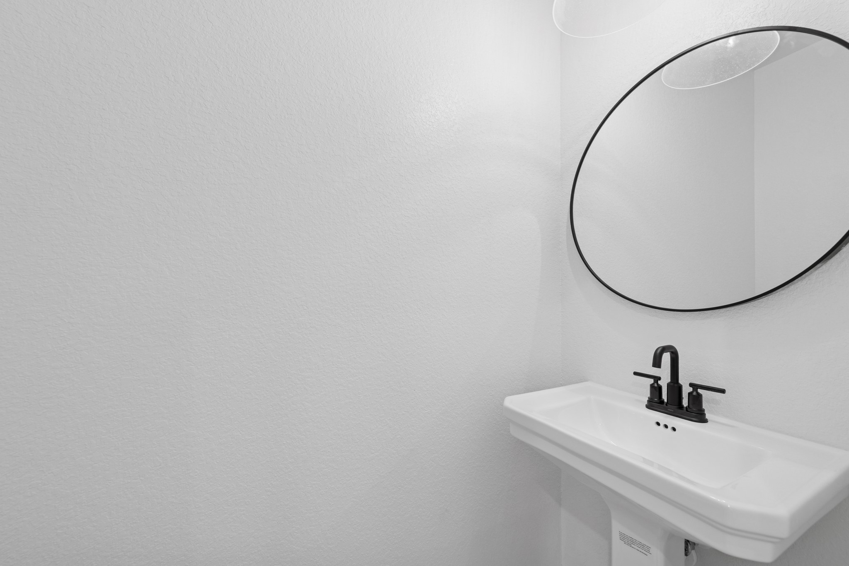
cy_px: 283
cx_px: 424
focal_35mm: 14
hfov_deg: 104.2
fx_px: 330
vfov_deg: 81.3
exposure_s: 1/6
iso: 100
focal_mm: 14
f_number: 8
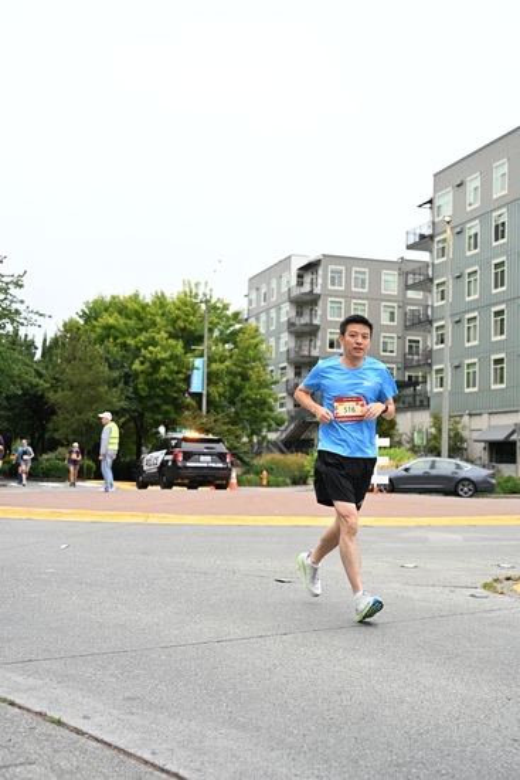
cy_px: 390
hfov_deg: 30.5
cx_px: 260
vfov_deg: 44.5
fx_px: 953
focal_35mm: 44
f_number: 4
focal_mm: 44
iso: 1600
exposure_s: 1/800
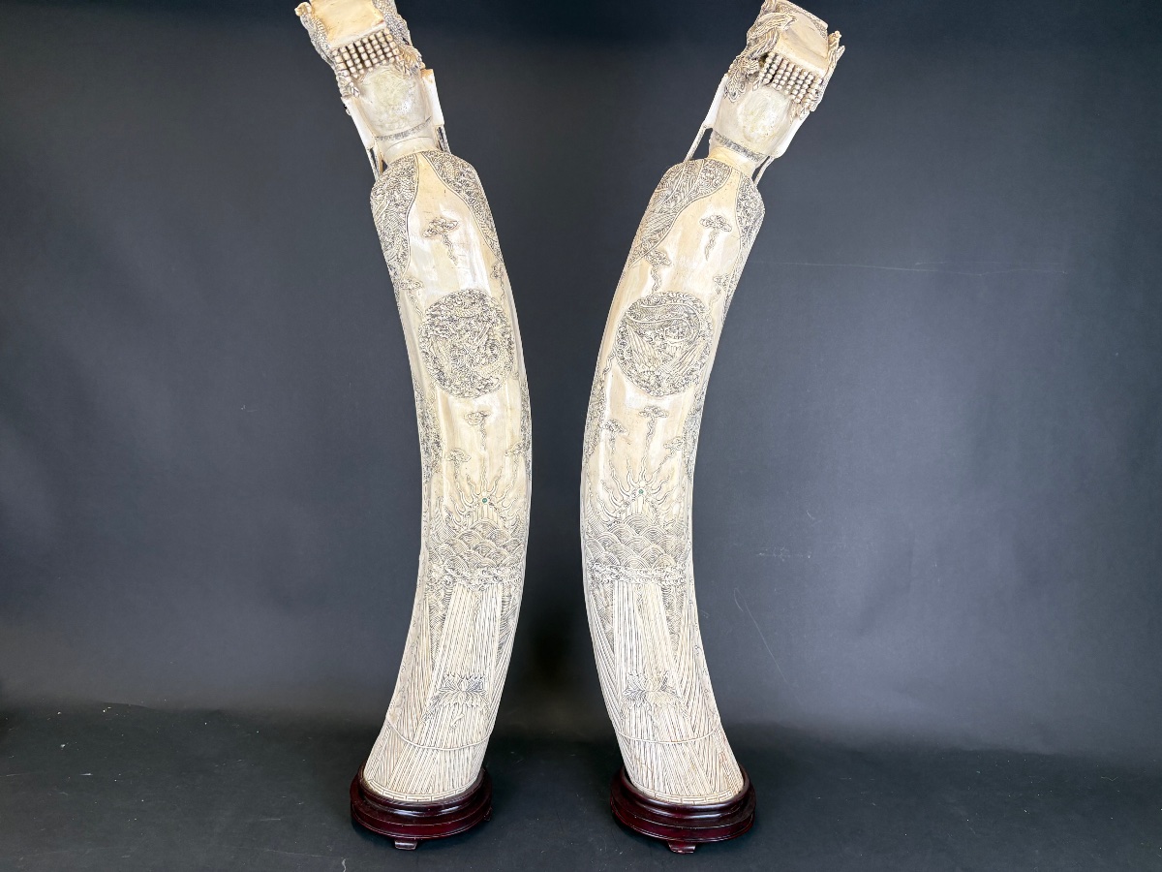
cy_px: 436
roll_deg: -1.9
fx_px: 873
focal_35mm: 26
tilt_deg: -14.3
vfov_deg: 53.1
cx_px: 581
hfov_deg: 67.3
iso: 40
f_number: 1.6
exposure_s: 1/100
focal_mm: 5.96
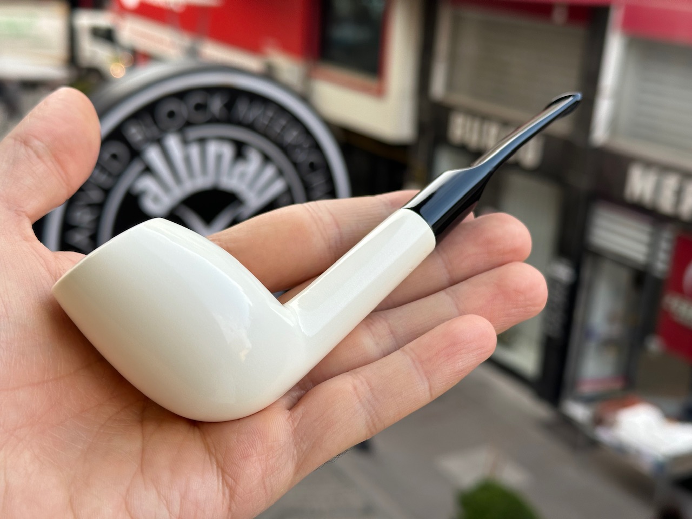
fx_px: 960
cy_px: 260
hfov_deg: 39.7
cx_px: 346
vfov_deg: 30.3
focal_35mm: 48
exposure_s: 1/422
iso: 64
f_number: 1.78
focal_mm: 6.86
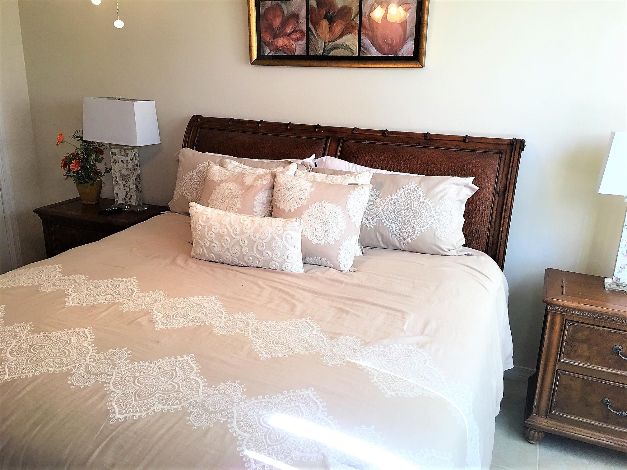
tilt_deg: -16.0
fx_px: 525
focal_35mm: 29
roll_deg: -1.3
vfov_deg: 48.2
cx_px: 314
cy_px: 235
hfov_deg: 61.7
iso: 32
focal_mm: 4.15
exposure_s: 1/30
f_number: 2.2
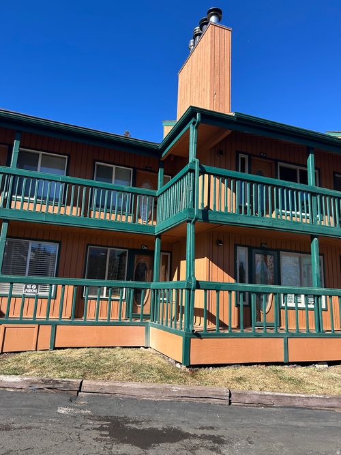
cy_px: 228
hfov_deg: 53.0
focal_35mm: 26
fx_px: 342
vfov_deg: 67.3
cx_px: 170
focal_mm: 5.7
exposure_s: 1/1972
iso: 50
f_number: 1.5
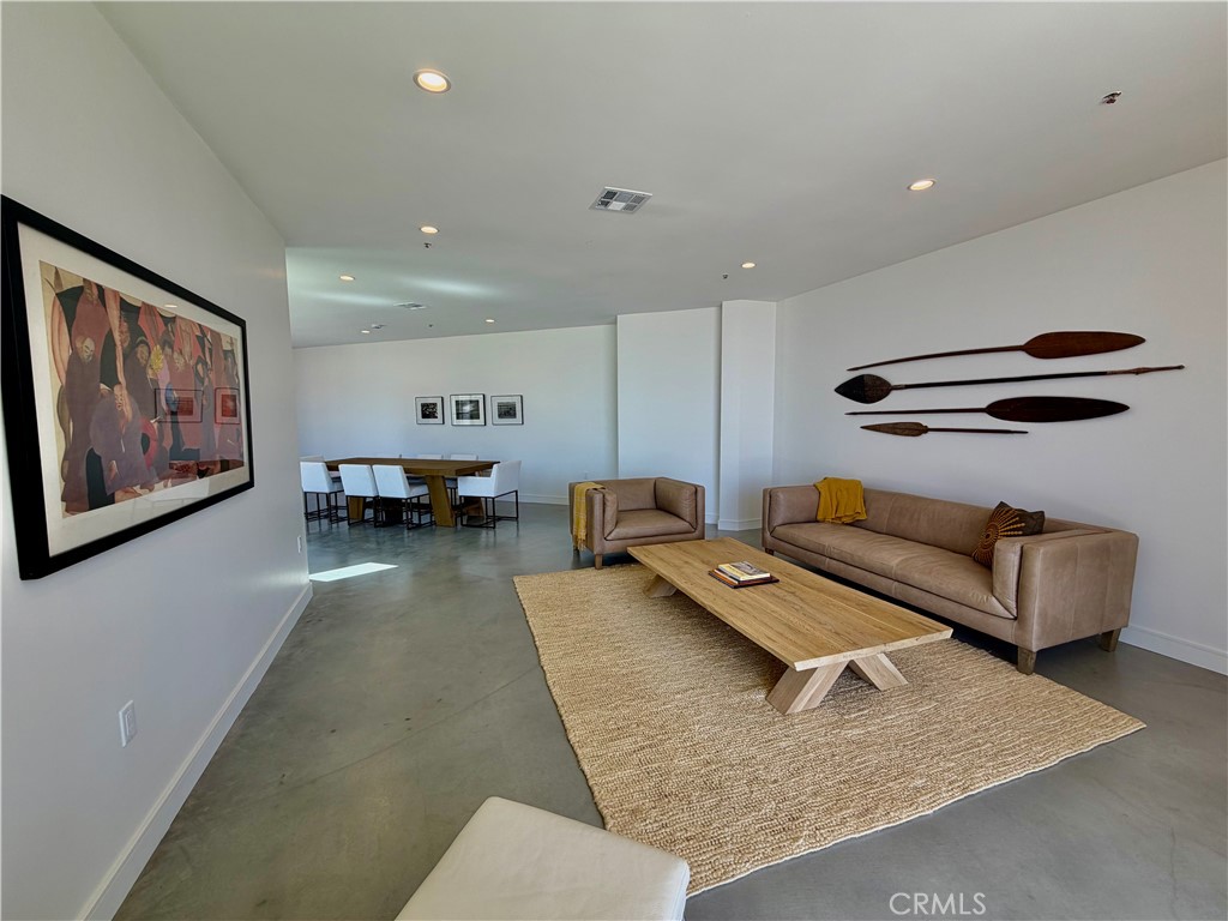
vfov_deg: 85.7
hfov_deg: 102.1
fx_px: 497
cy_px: 460
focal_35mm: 14
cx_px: 614
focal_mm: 2.22
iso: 32
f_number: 2.2
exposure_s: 1/120
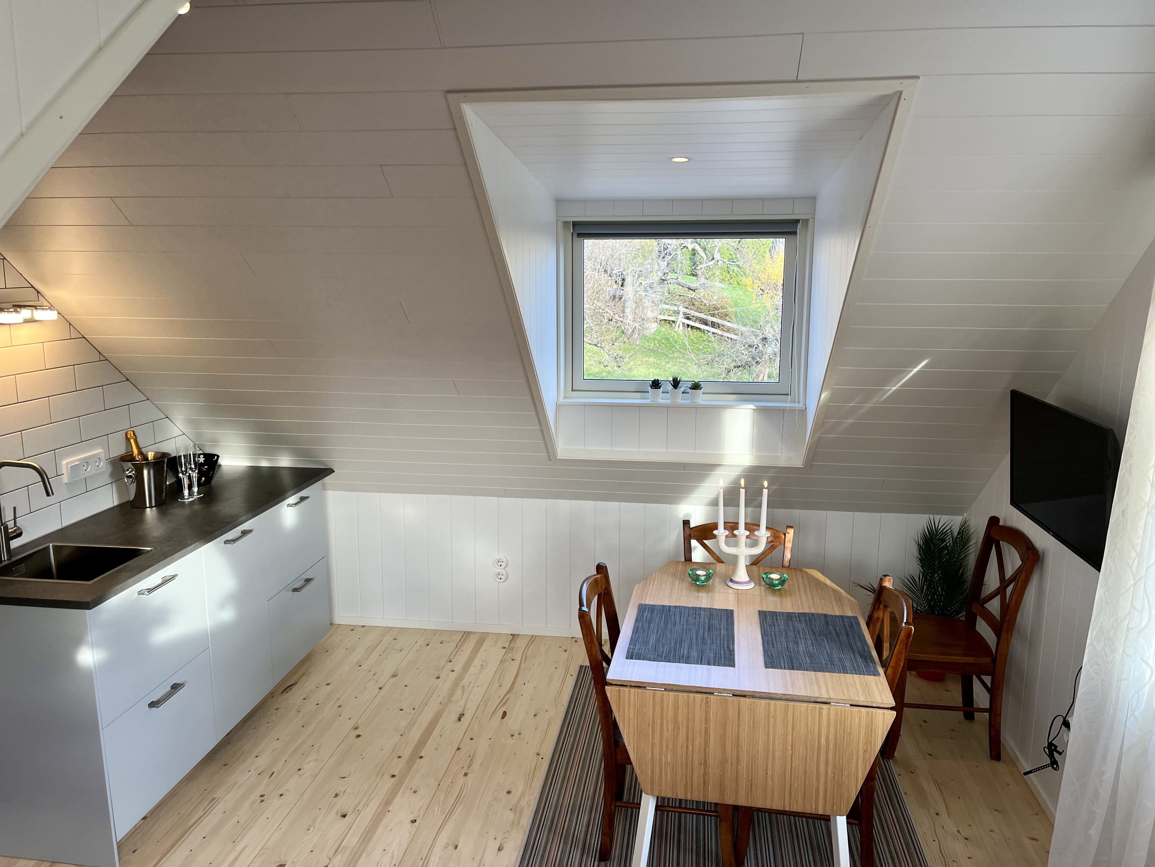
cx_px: 578
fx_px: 868
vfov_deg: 53.1
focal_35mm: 26
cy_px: 434
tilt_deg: -10.0
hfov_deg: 67.3
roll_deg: -0.1
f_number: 1.6
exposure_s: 1/100
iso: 64
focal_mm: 5.1
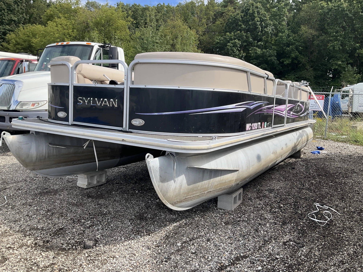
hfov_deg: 61.7
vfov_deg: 48.2
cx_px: 182
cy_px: 136
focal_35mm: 29
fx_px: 304
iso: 25
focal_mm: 3
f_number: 1.8
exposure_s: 1/898
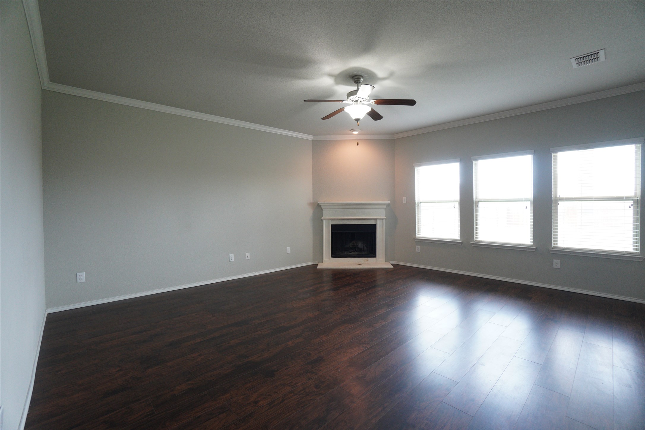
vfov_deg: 77.3
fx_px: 269
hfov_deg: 100.4
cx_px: 322
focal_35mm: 15
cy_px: 215
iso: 800
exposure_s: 1/60
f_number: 4
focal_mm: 10
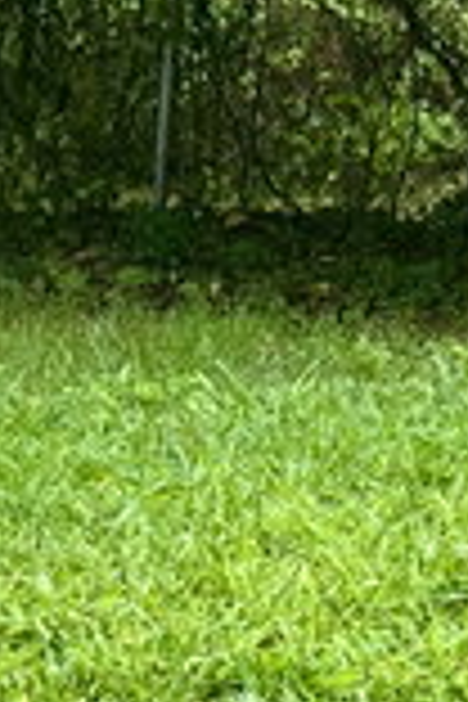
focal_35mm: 80
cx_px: -220
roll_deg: -2.1
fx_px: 1560
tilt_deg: -13.2
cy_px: 335
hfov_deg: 15.8
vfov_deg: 25.4
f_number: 1.78
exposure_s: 1/245
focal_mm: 6.86
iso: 64
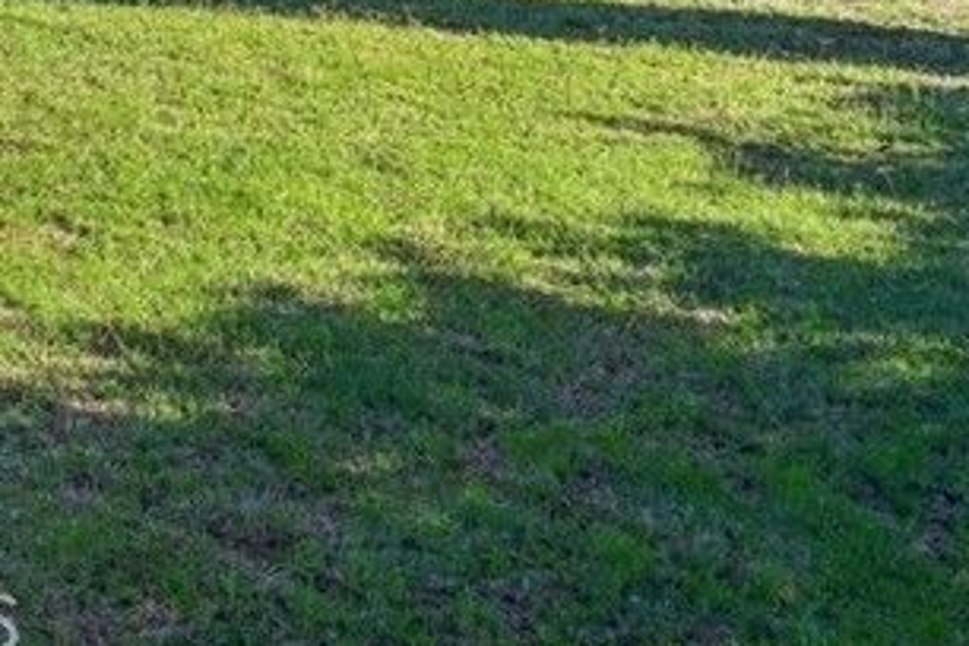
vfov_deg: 15.8
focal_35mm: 77
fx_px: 2072
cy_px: -412
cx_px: -475
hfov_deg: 22.0
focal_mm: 23
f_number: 8
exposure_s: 1/200
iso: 100
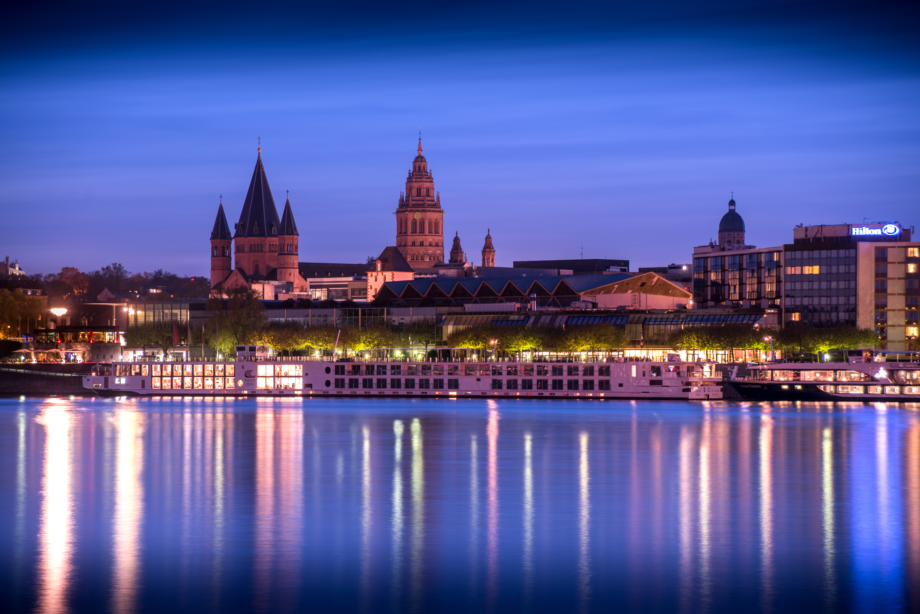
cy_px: 307
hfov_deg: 18.6
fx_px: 2812
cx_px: 460
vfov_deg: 12.5
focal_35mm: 110
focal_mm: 110
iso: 100
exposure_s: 20
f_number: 5.6
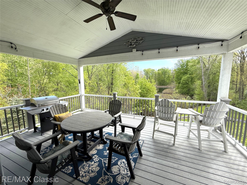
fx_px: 100
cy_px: 92
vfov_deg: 85.7
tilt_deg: -4.3
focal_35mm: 14
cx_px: 124
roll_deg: +1.3
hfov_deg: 102.1
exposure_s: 1/465
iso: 50
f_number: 2.2
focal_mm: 2.22
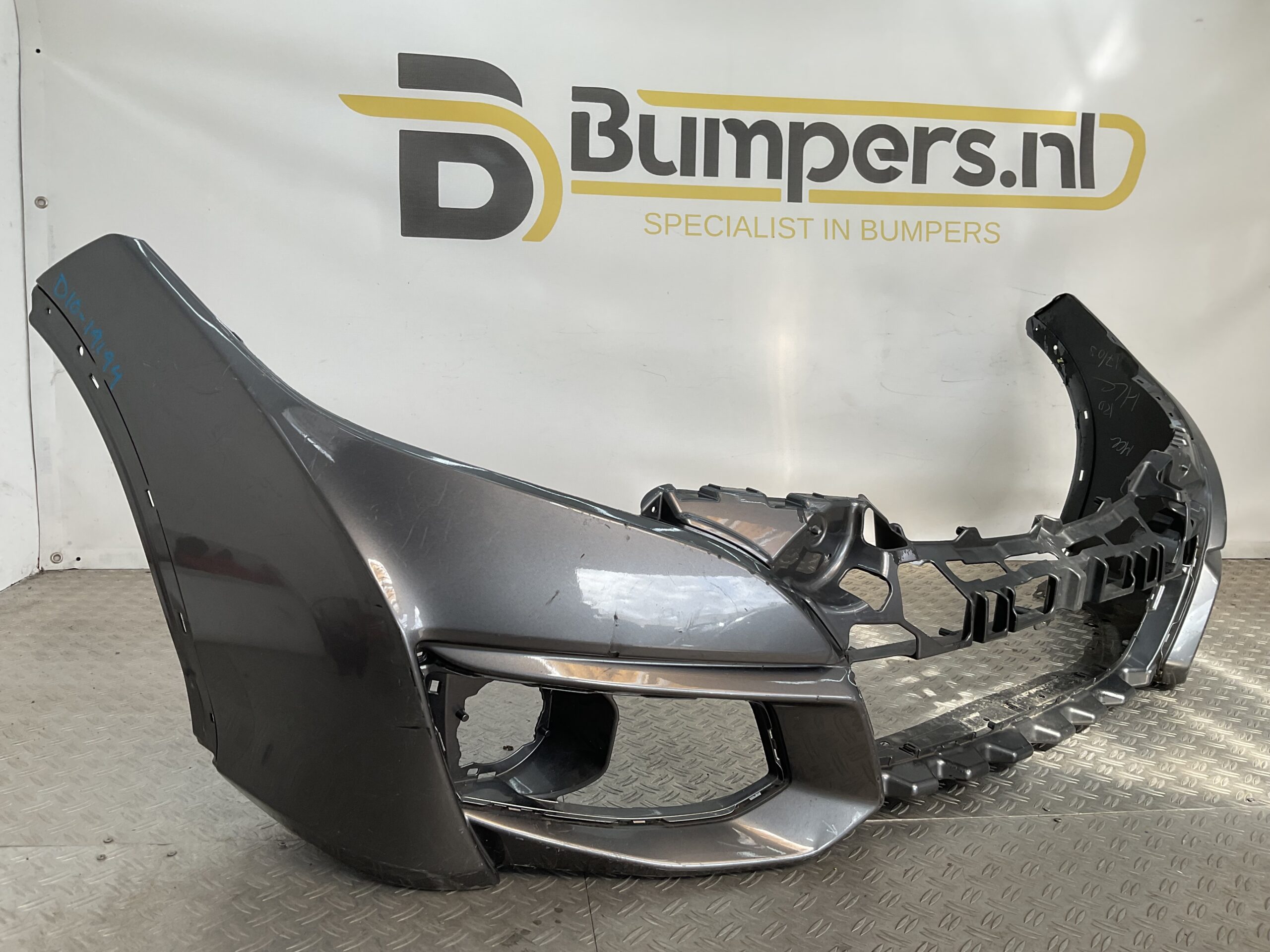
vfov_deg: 48.2
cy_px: 476
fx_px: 1064
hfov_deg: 61.7
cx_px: 635
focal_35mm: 29
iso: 16
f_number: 1.8
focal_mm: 3
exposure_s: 1/297
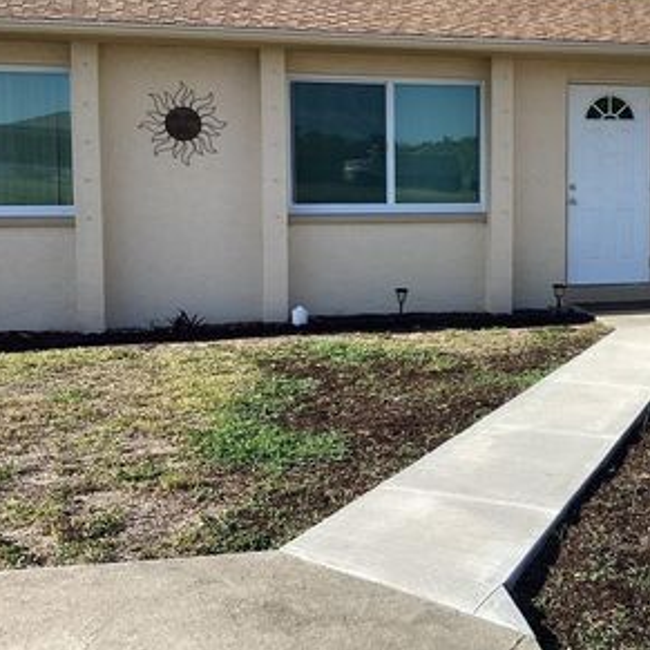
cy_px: 249
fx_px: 998
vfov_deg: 35.9
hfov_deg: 34.8
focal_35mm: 47
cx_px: 532
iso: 25
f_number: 2.4
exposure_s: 1/1031
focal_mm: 3.3
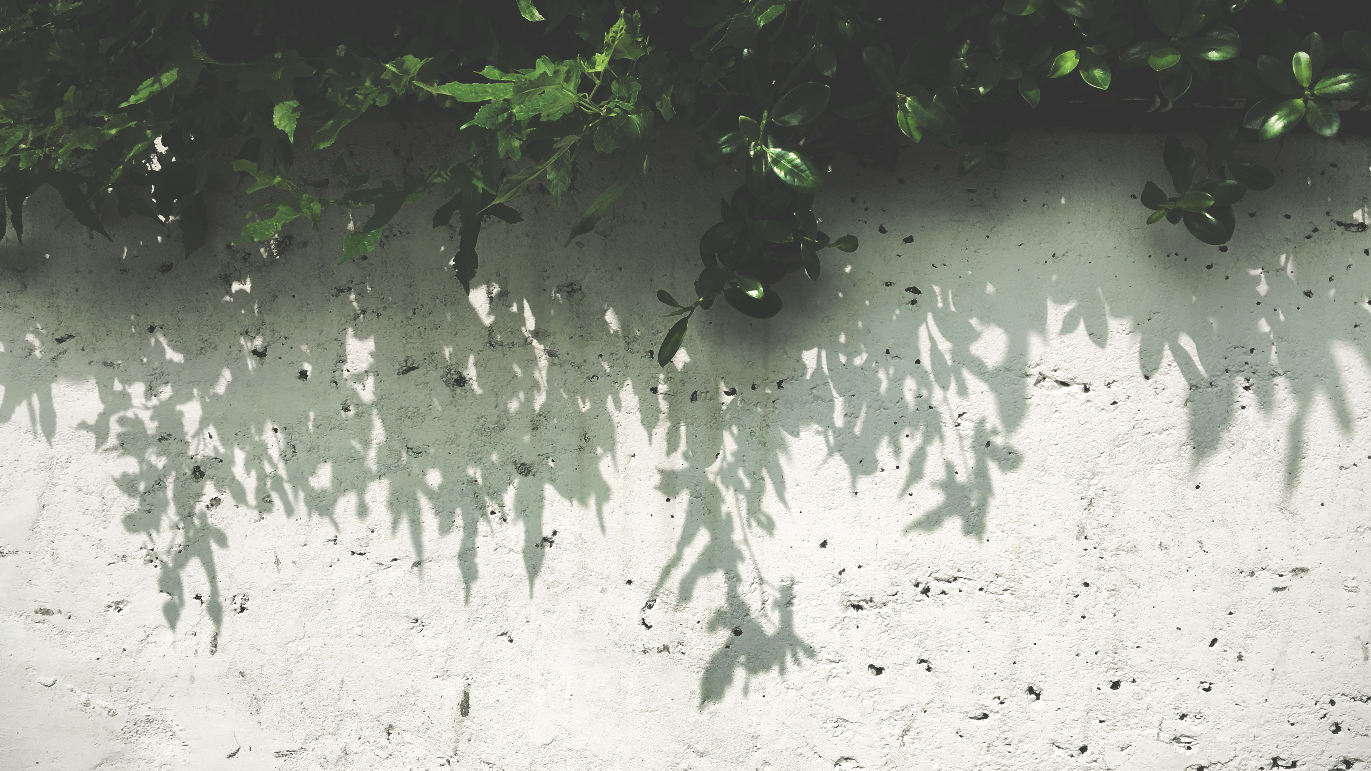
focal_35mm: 83
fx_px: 3017
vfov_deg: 14.6
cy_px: 385
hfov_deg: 25.6
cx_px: 686
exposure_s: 1/110
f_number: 4
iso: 1600
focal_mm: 52.7
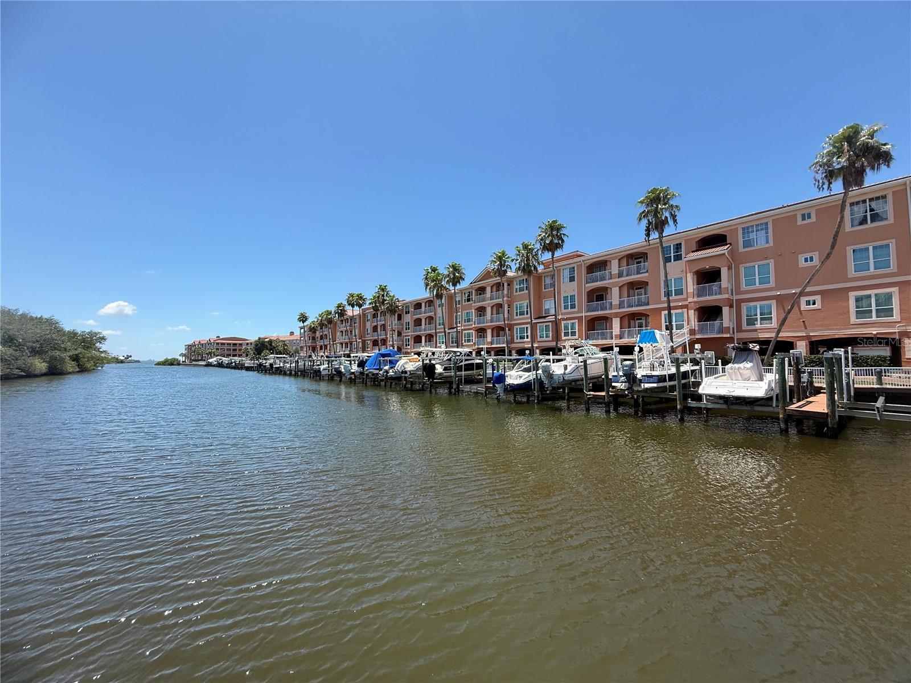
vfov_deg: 85.7
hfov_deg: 102.1
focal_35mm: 14
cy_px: 342
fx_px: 368
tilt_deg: +3.1
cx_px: 456
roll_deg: -0.4
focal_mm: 2.22
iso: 50
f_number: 2.2
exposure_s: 1/1368
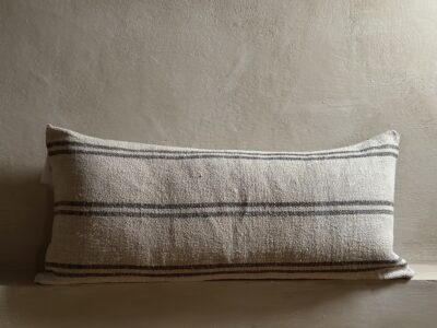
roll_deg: -0.3
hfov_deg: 39.7
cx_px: 218
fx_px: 606
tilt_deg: -0.3
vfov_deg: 30.3
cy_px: 164
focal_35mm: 48
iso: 400
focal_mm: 6.86
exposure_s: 1/40
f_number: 1.78
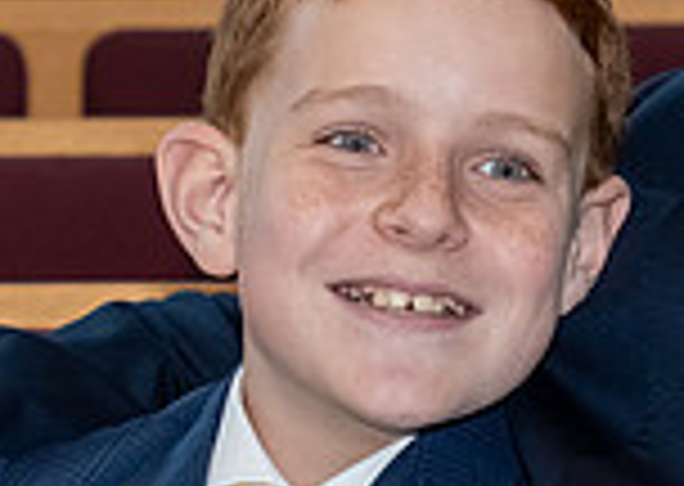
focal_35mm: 526
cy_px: 457
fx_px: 10200
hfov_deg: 3.8
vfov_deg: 2.7
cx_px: 761
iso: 500
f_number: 5.6
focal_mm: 78
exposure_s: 1/250
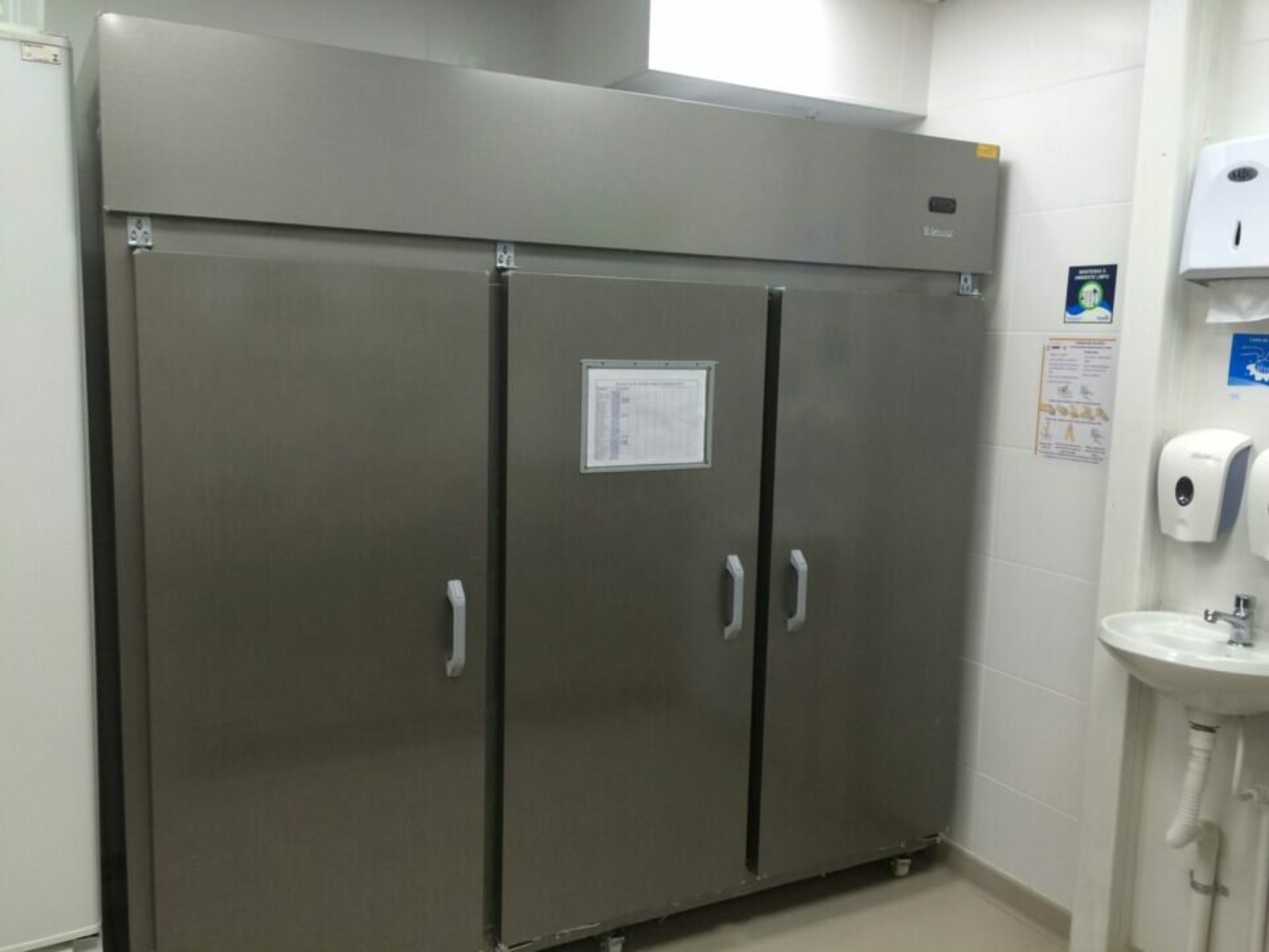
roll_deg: -1.3
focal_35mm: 29
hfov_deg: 61.7
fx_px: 1063
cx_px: 634
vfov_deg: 48.2
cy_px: 476
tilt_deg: -8.4
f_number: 2.2
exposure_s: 1/30
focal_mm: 4.15
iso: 40
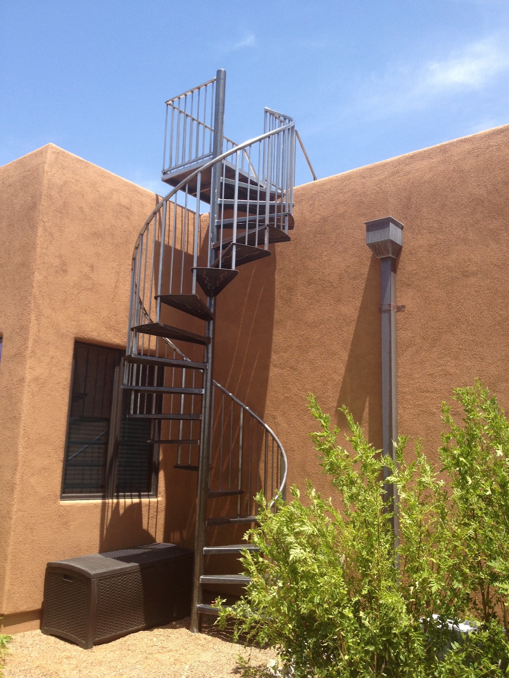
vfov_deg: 52.6
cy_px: 339
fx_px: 686
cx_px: 254
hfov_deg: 40.7
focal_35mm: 35
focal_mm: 4.28
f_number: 2.4
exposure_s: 1/843
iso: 50
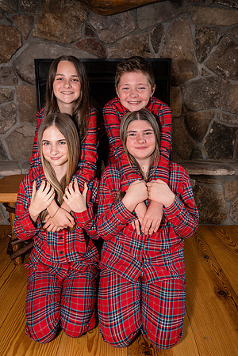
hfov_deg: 43.6
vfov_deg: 61.9
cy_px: 178
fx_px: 297
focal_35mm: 30
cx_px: 119
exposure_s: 1/160
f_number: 5
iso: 500
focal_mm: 30
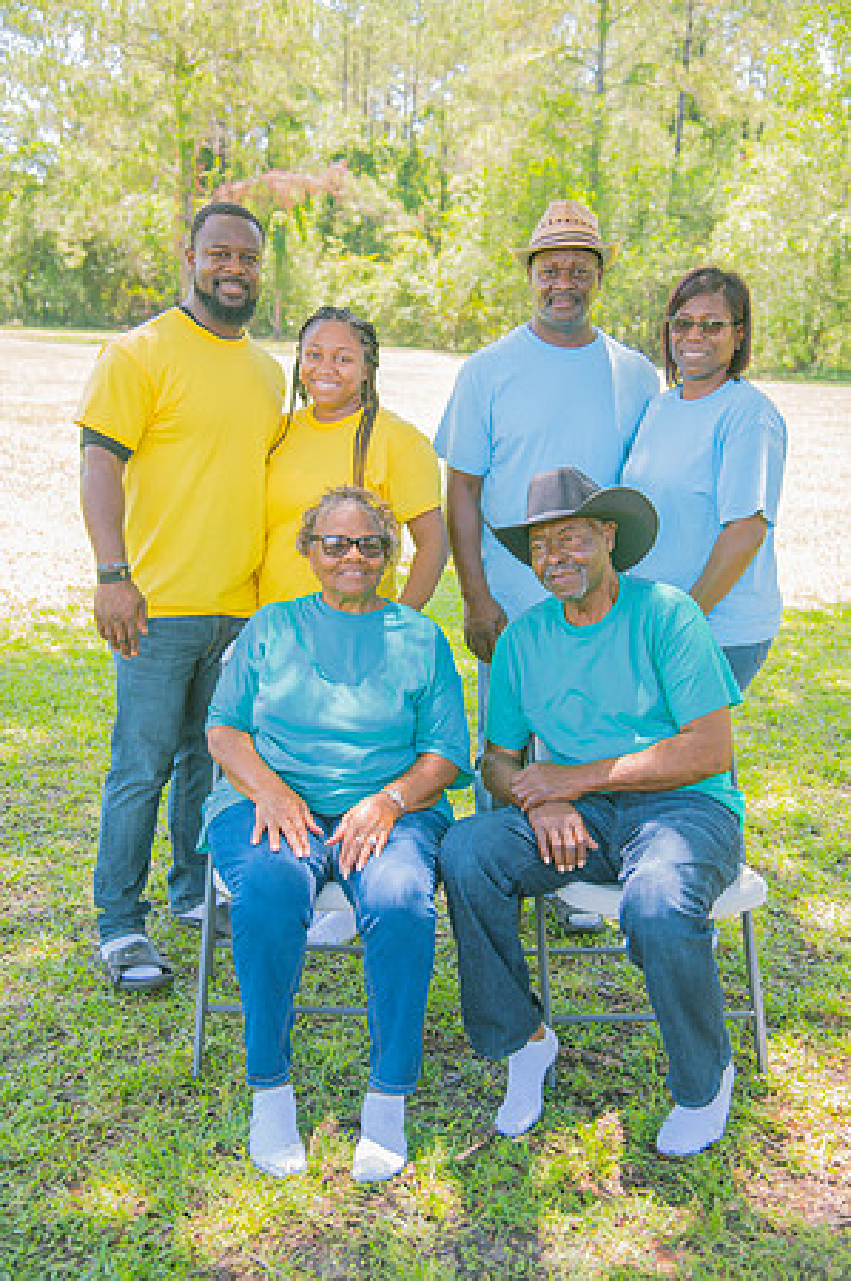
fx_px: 1422
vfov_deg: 48.5
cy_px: 640
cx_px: 426
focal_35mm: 40
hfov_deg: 33.3
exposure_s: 1/125
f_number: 4
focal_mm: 40
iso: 250
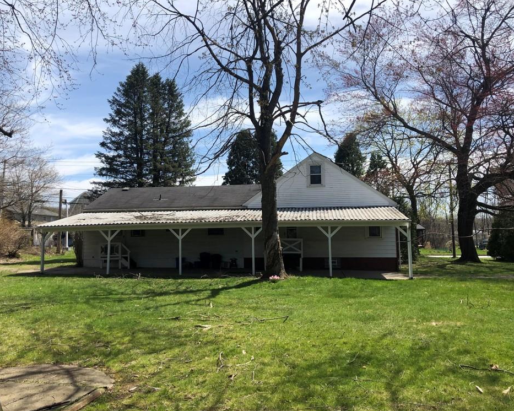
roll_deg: +1.5
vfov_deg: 48.5
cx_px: 245
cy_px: 201
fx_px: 456
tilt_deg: +3.2
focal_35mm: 30
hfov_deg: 58.8
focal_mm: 4
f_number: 1.8
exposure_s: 1/1946
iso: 20
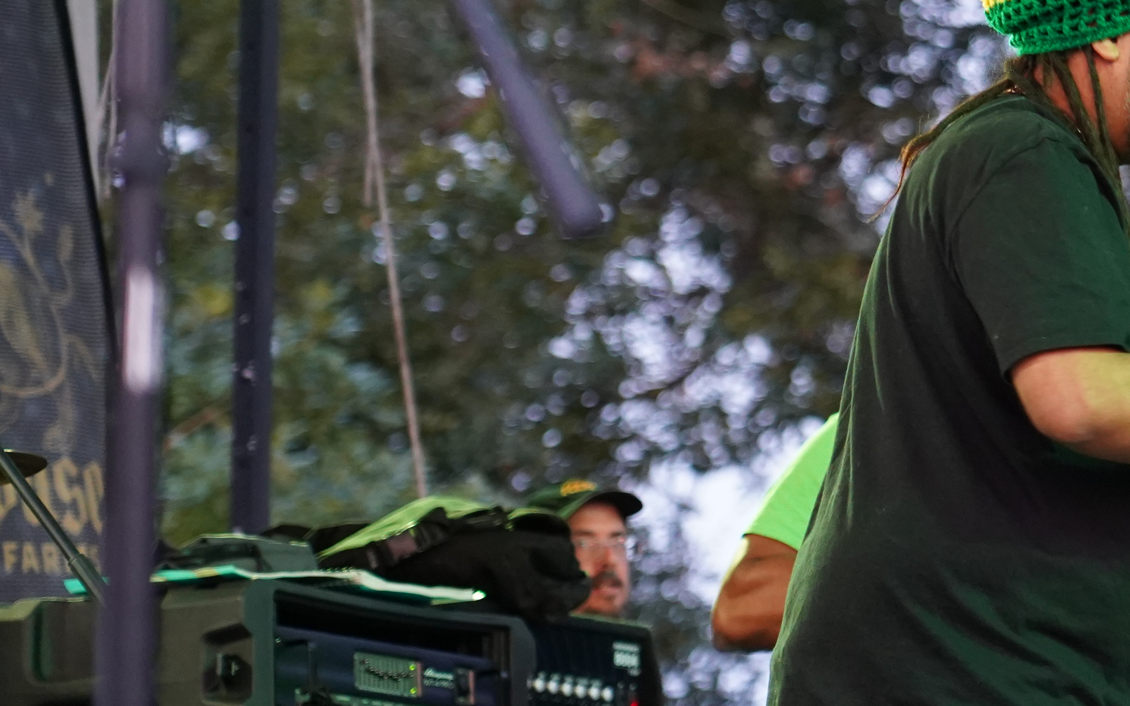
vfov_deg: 5.3
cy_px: 58
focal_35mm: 249
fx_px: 7668
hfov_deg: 8.4
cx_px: 1275
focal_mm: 105
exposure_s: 1/160
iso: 3200
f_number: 4
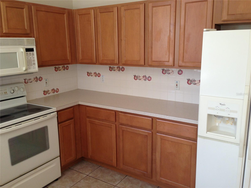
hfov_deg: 55.4
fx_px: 239
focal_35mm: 33
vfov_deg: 42.9
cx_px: 126
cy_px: 94
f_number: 2.4
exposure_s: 1/30
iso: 50
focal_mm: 4.13
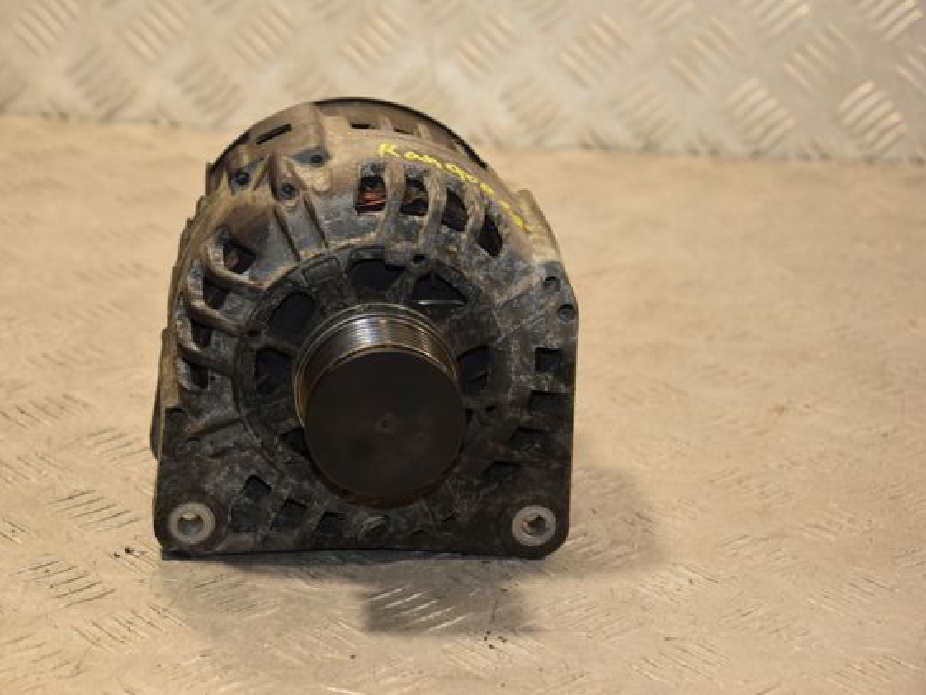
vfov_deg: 14.5
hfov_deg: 19.2
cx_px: 401
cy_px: 345
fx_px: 2729
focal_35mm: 102
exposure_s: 1/160
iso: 800
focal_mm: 62
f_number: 5.3
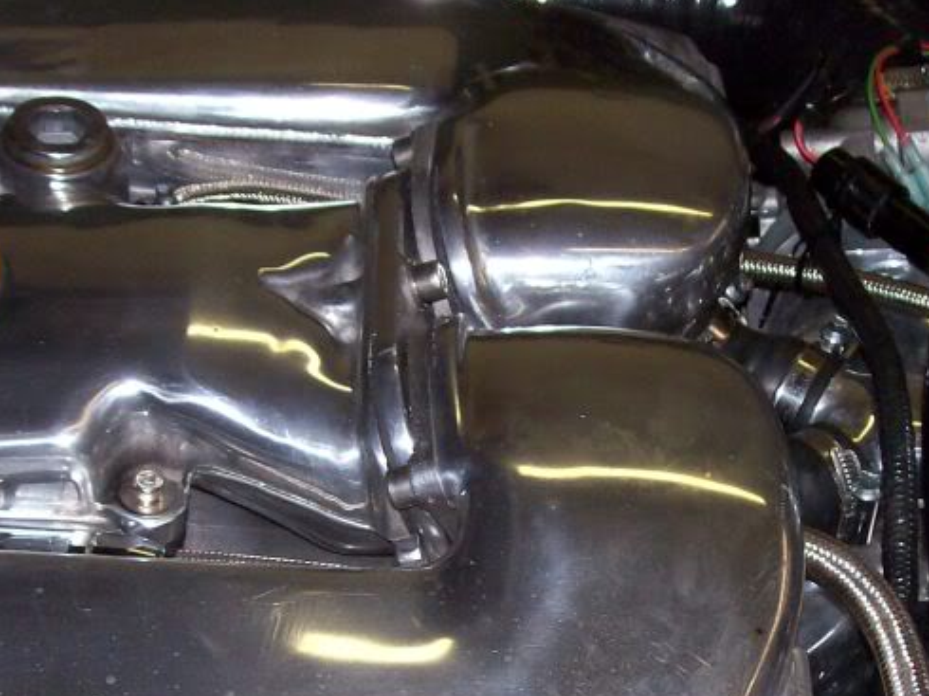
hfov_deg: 20.9
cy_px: 600
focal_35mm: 94
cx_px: 440
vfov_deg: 15.6
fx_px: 2521
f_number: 3
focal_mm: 7.6
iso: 80
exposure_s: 1/73
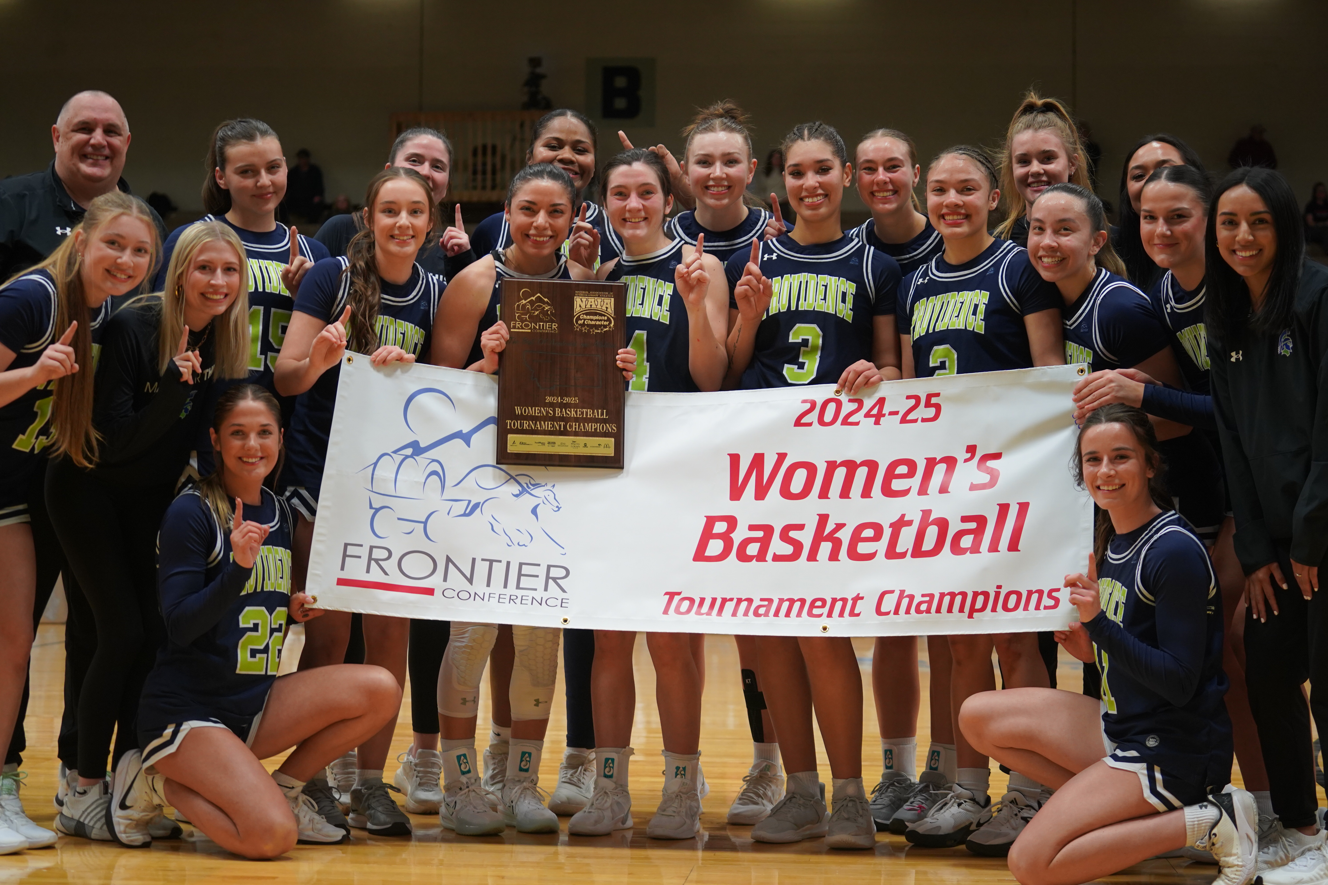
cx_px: 664
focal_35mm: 70
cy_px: 442
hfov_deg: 28.8
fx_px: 2582
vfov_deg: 19.5
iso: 2000
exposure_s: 1/160
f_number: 4
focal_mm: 70
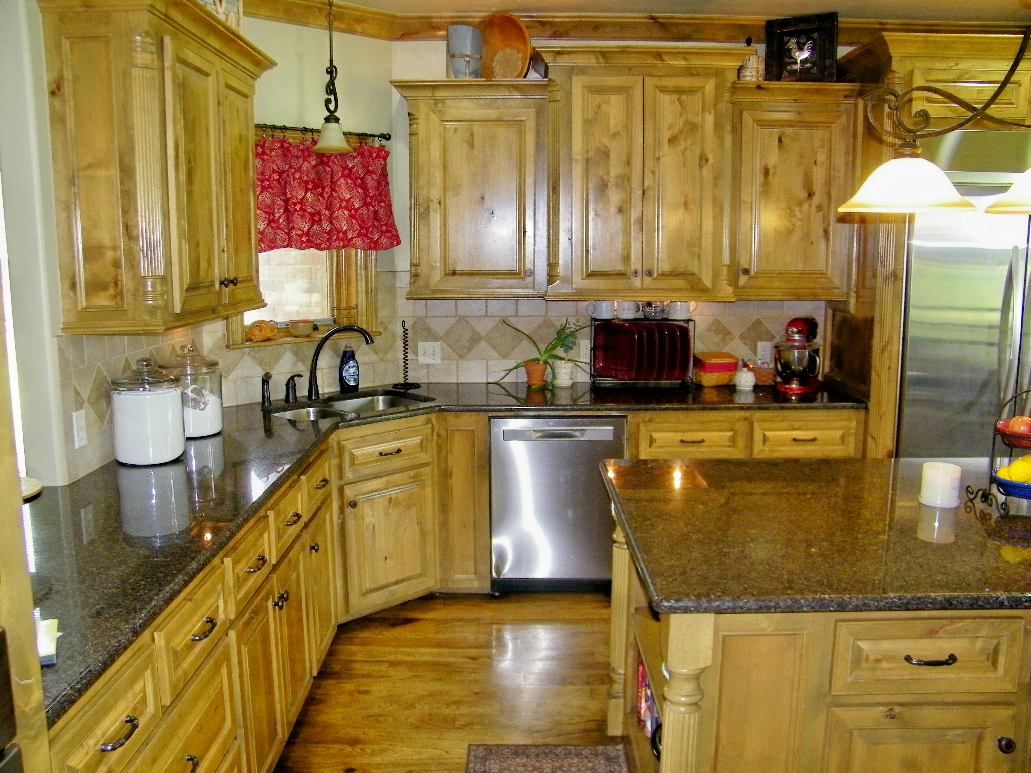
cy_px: 386
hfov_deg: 63.4
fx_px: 834
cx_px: 516
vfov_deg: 49.7
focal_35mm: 28
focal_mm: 5
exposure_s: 1/30
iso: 200
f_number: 3.5
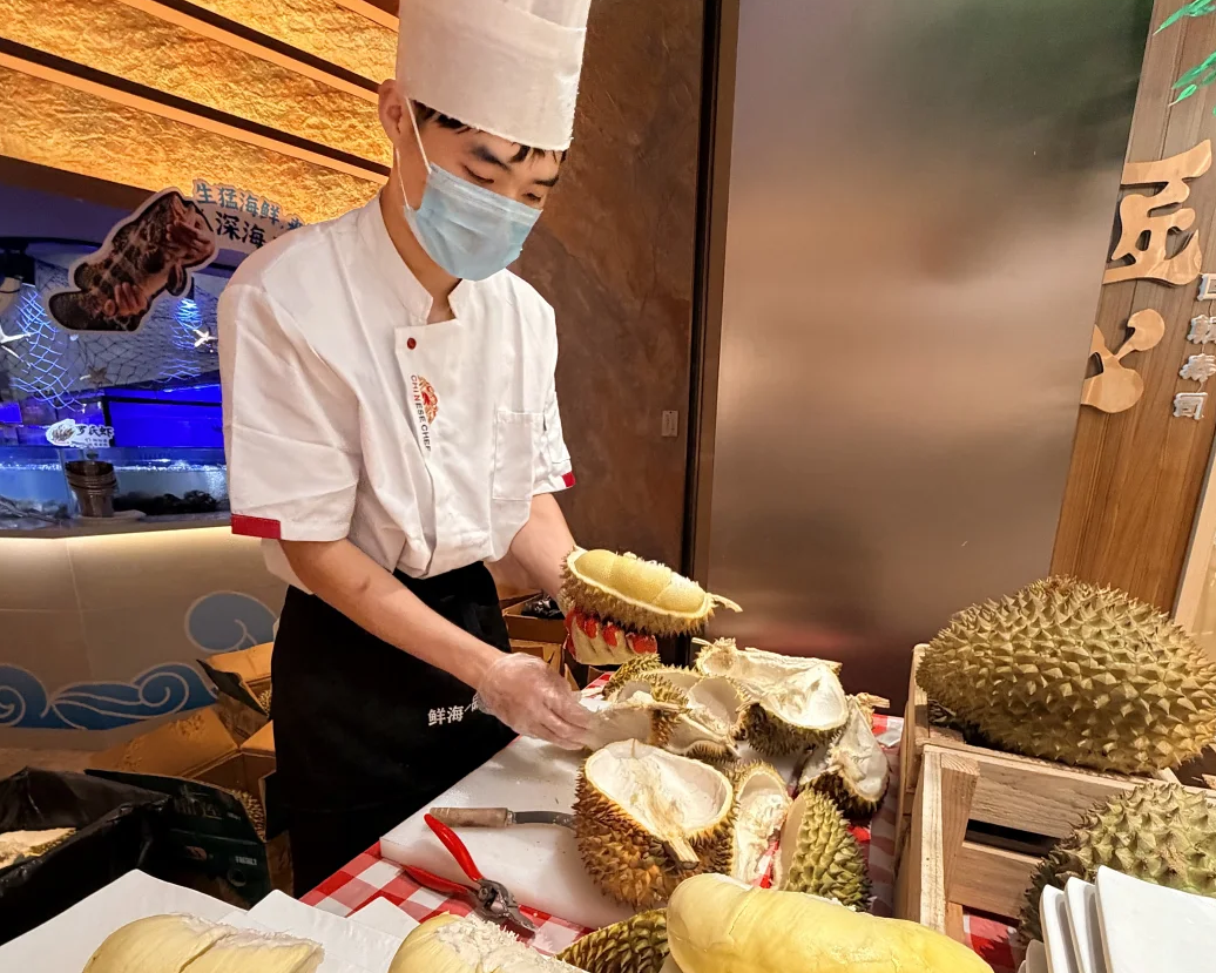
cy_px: 635
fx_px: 684
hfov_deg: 83.3
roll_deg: -0.5
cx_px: 614
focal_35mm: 19
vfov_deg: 69.2
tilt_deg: -15.4
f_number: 2.2
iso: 320
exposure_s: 1/100
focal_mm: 2.22
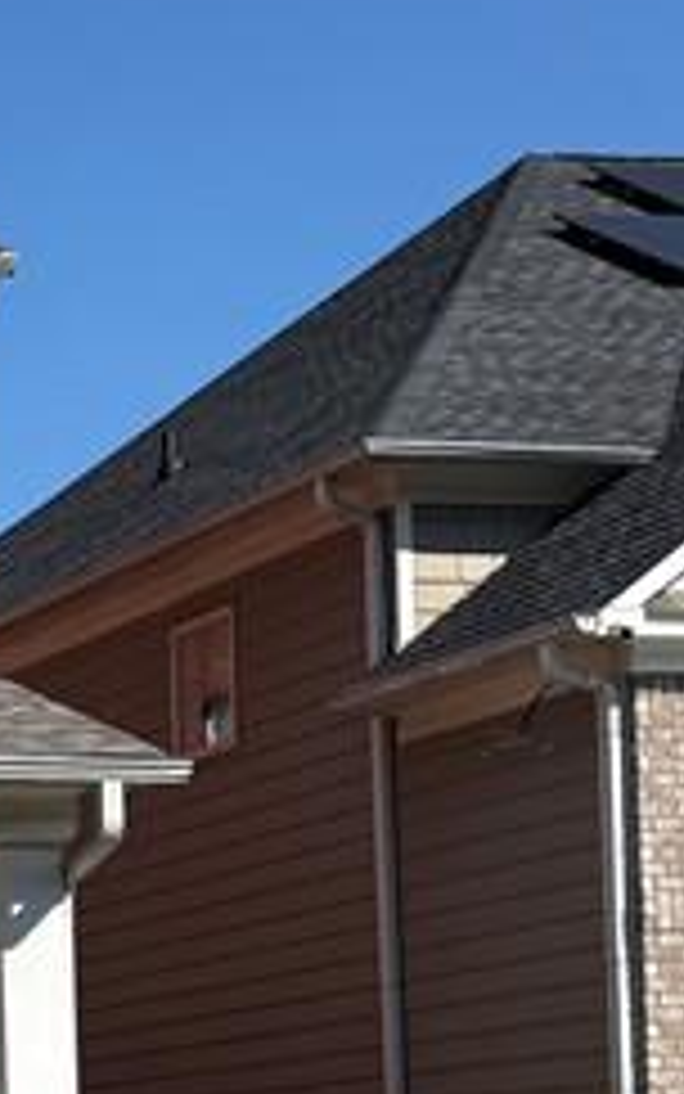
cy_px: 936
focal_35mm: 116
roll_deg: +0.2
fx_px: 3458
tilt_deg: +6.7
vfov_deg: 17.8
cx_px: -1210
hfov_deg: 9.4
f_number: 1.6
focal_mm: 5.96
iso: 50
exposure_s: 1/4608
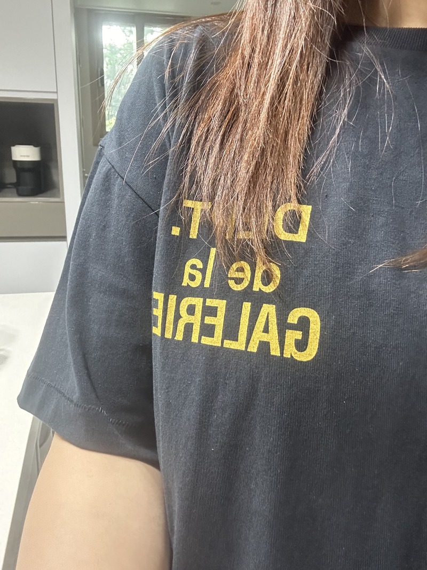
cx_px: 214
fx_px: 494
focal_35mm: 30
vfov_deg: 60.0
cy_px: 285
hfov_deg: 46.8
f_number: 1.9
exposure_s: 1/40
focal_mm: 2.69
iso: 400
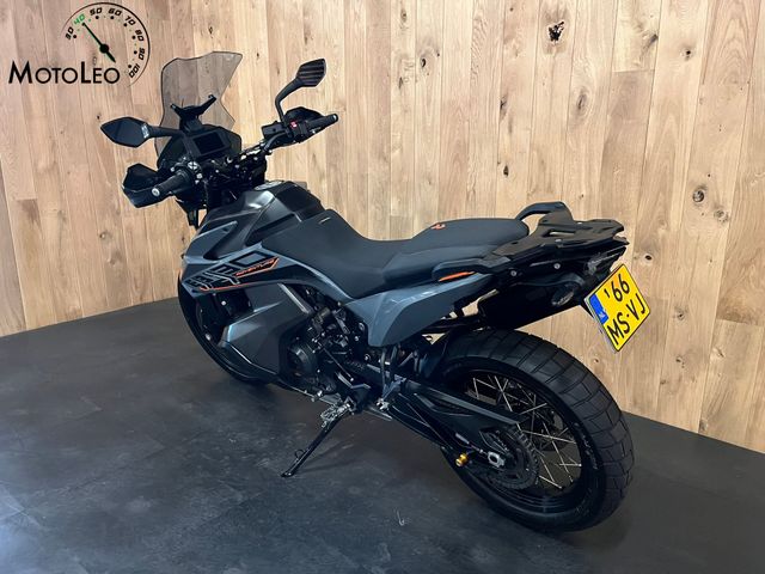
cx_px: 382
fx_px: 575
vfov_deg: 53.1
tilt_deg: -15.0
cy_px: 287
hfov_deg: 67.3
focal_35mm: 26
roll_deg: -0.2
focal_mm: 5.1
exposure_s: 1/33
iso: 640
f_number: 1.6
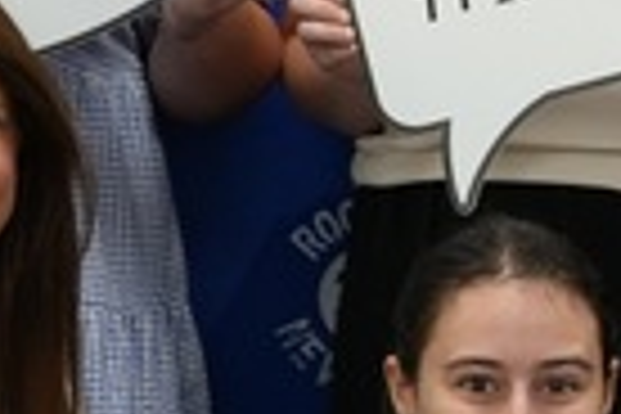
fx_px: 4623
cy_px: 128
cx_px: 1323
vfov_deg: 5.1
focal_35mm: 268
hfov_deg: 7.3
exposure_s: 1/160
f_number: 4
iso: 1000
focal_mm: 36
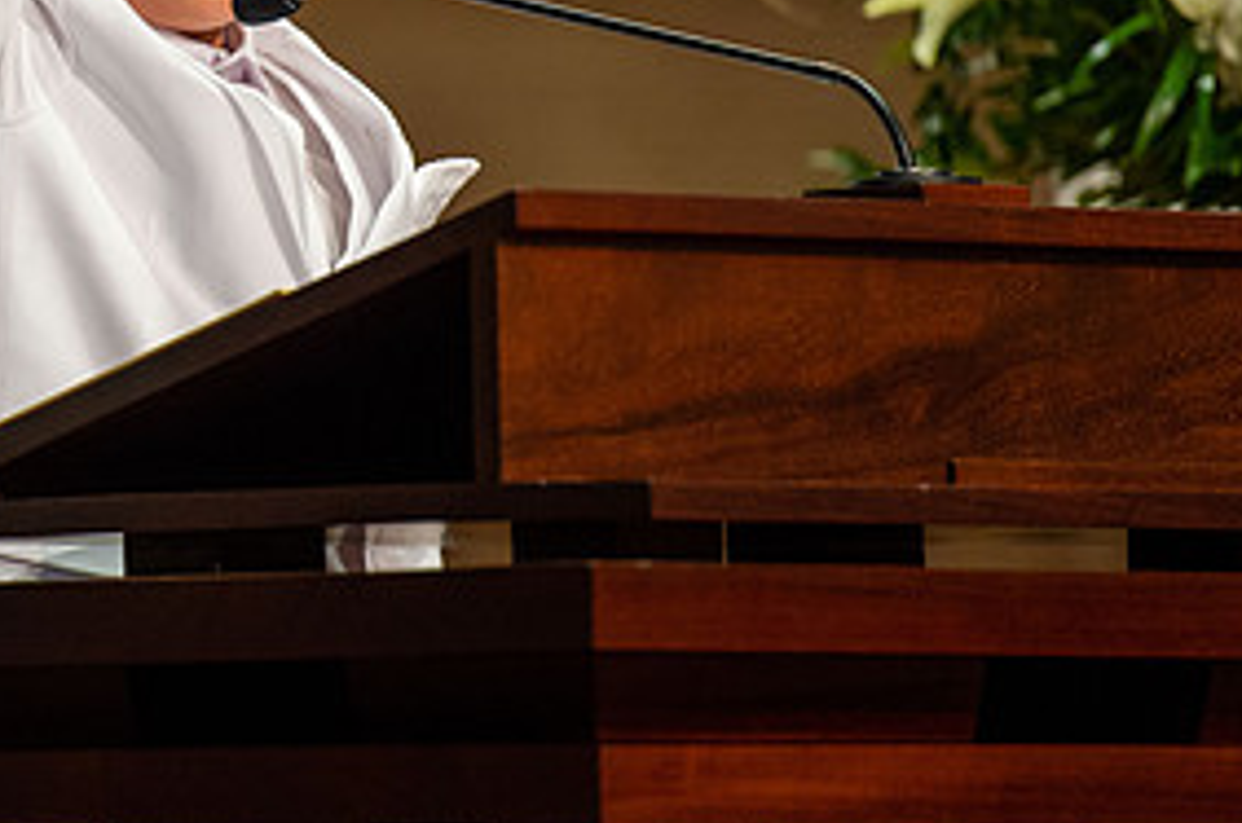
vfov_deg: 3.3
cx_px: -9
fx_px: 14190
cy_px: 110
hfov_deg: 5.0
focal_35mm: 412
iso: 1600
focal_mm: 200
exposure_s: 1/125
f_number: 3.2
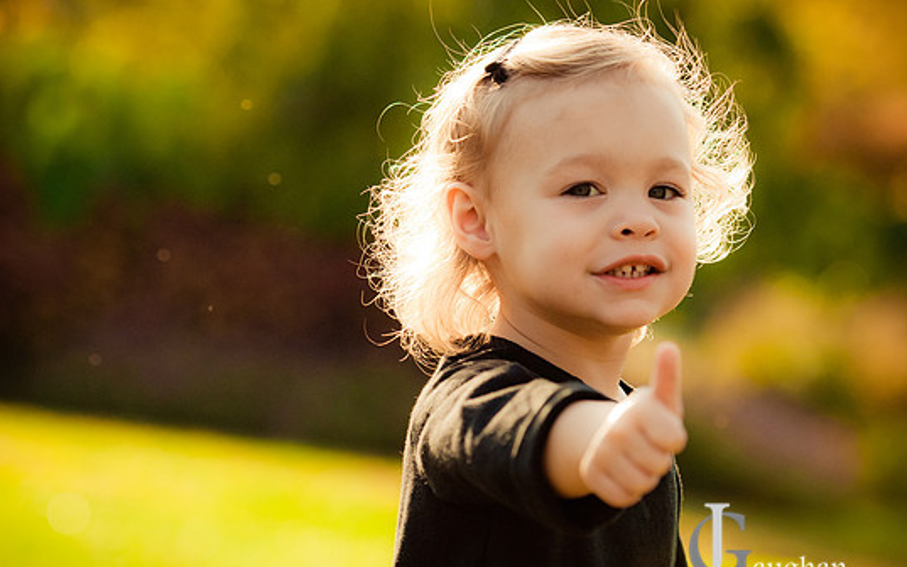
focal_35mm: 185
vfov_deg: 7.1
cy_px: 304
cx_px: 454
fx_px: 4574
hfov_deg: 11.3
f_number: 2.8
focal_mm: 112
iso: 250
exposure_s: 1/1000
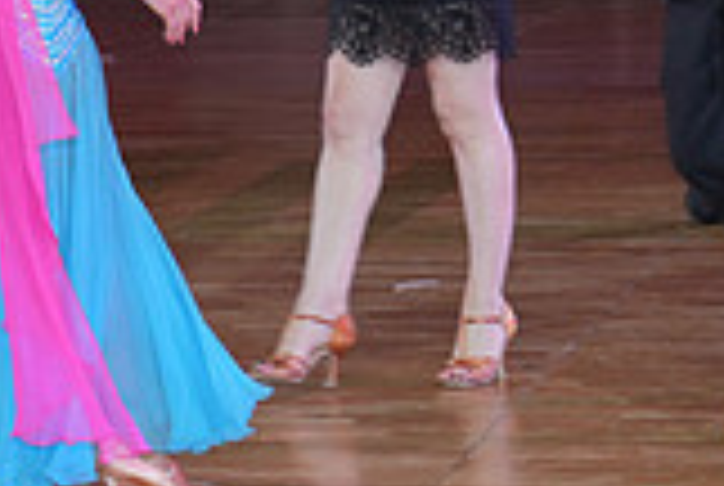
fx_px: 5077
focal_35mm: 252
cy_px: -2
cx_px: -508
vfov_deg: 5.5
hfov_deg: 7.9
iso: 640
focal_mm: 70
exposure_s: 1/200
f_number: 5.6
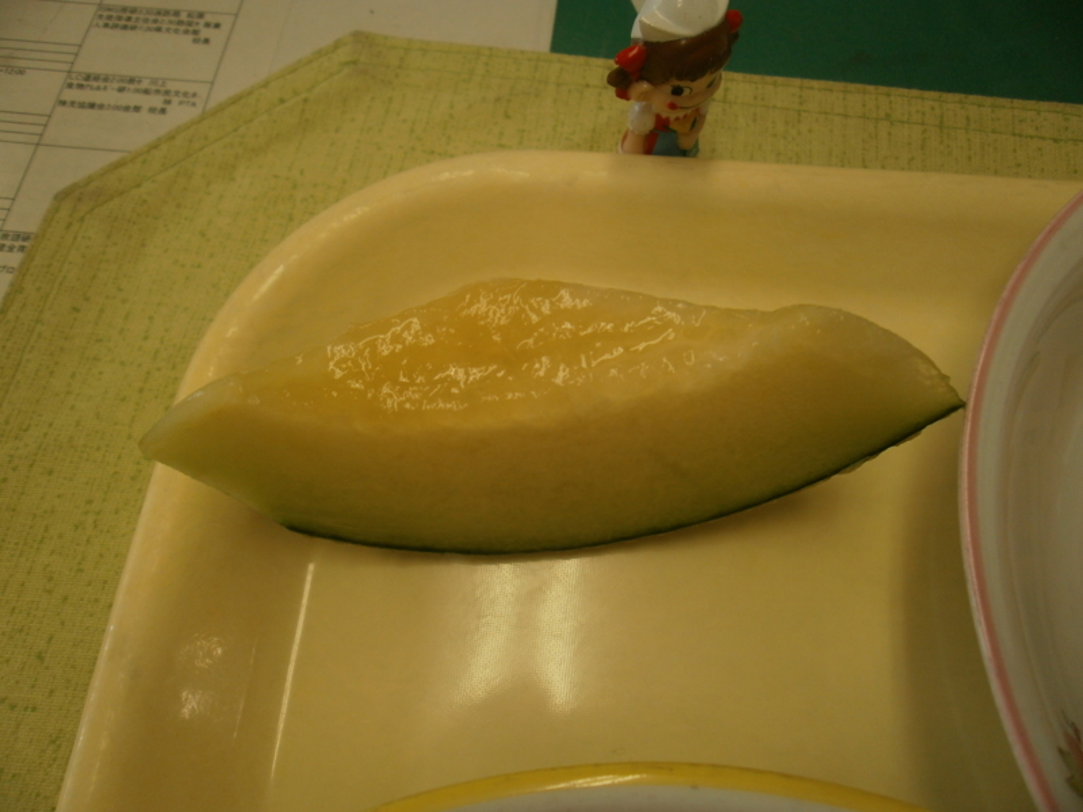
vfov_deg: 53.1
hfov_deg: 67.3
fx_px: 813
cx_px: 542
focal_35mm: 26
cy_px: 406
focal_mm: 4.65
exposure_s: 1/80
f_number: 2.6
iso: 100
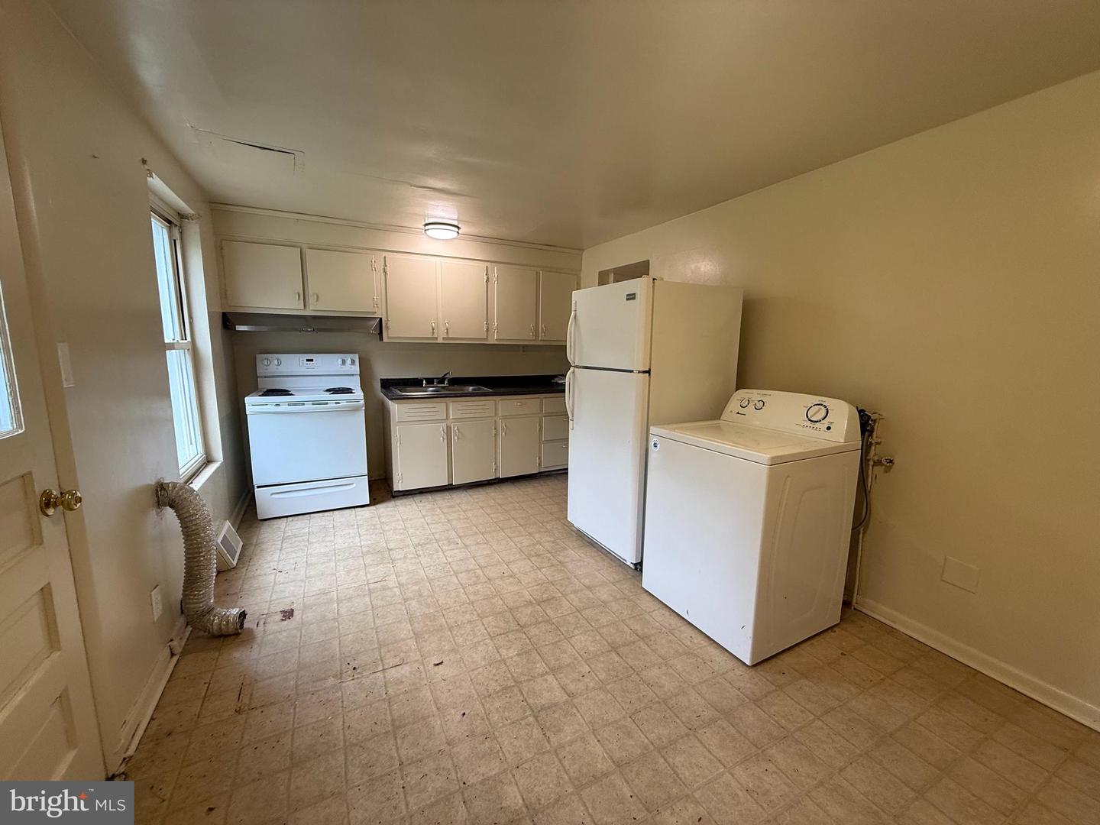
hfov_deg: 102.1
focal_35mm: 14
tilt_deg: -8.1
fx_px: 445
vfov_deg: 85.7
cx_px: 550
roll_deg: -1.3
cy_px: 412
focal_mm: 2.22
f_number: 2.2
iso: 125
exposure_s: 1/120
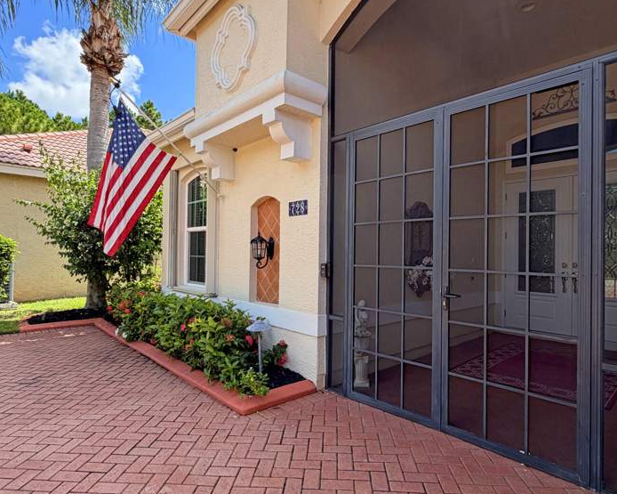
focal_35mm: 21
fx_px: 383
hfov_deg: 77.6
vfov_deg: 65.5
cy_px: 254
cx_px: 315
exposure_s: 1/502
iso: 40
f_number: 2.2
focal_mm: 2.22
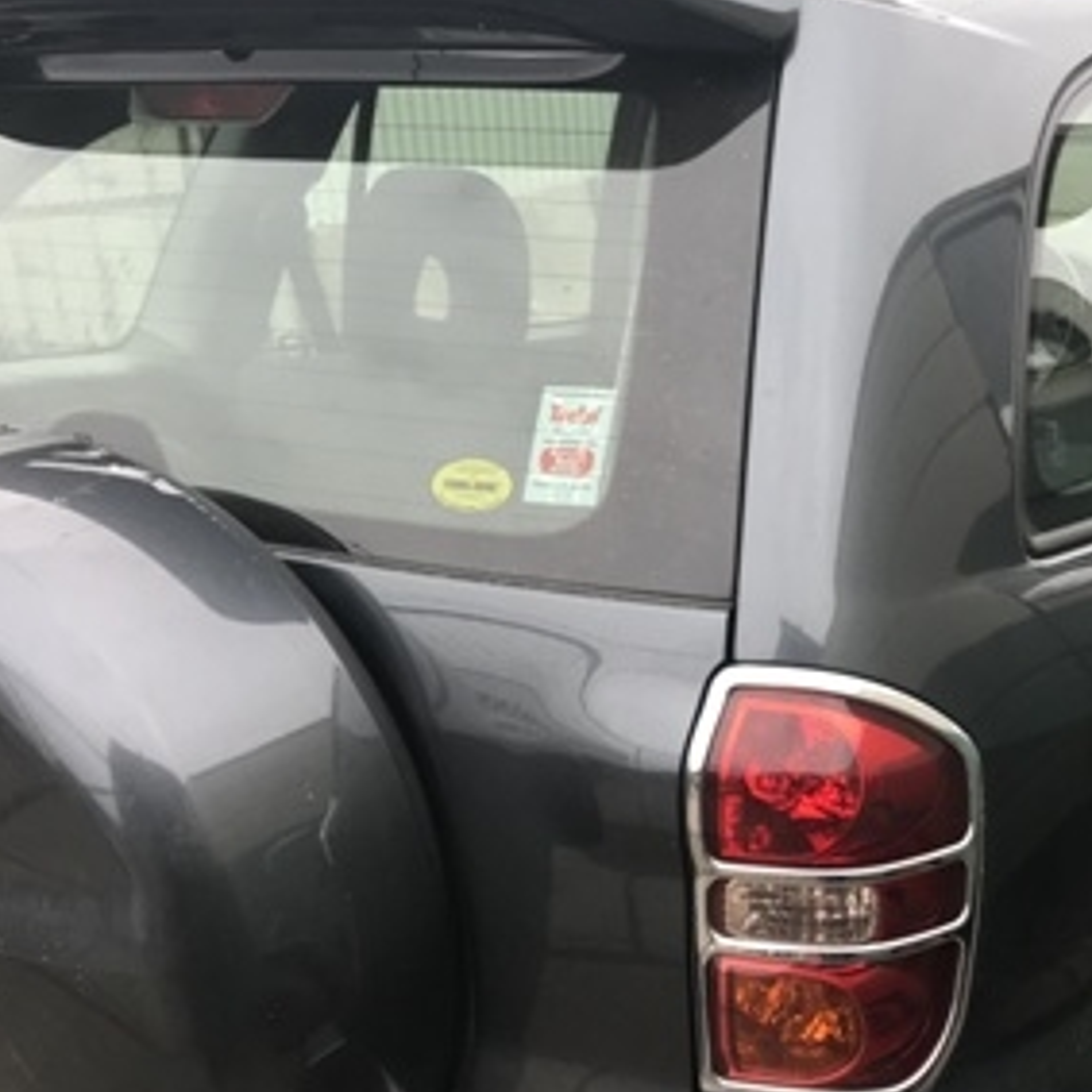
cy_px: 687
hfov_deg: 30.0
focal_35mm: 56
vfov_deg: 30.4
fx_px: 1999
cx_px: 845
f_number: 1.8
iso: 32
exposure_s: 1/100
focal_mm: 3.99
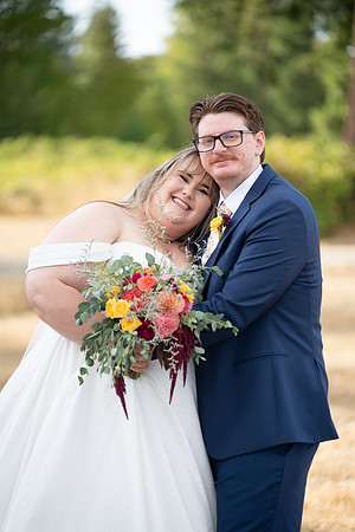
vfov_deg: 15.4
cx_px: 178
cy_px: 266
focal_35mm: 133
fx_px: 1967
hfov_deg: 10.3
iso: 250
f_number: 2.8
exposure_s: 1/1000
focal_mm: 133
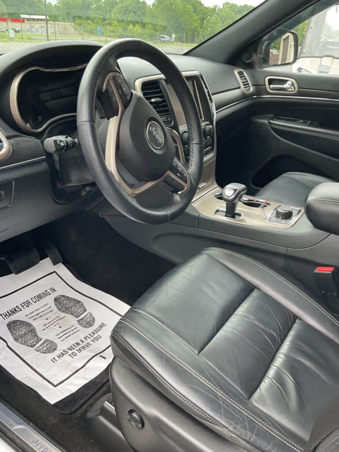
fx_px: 379
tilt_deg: -26.1
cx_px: 170
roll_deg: -2.5
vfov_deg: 61.7
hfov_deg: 48.2
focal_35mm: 29
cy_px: 226
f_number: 1.8
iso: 25
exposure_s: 1/120
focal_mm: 3
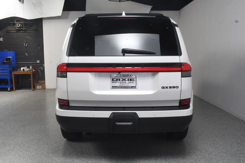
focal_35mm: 34
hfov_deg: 55.8
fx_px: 231
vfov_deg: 38.9
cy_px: 82
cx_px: 122
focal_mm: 23
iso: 100
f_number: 11
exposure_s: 1/160
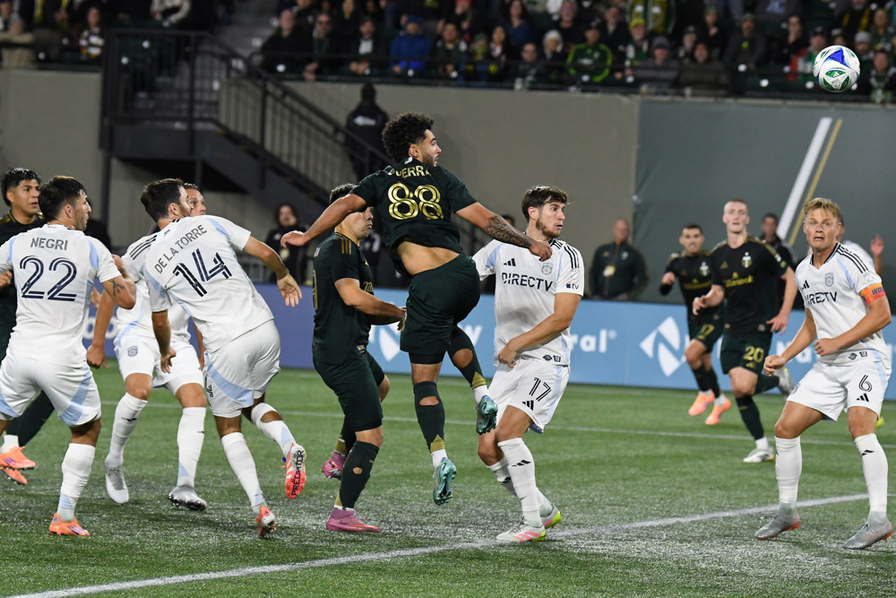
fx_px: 6969
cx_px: 448
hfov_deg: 7.4
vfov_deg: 4.9
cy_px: 299
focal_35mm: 280
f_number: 3.5
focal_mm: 140
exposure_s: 1/1600
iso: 3200
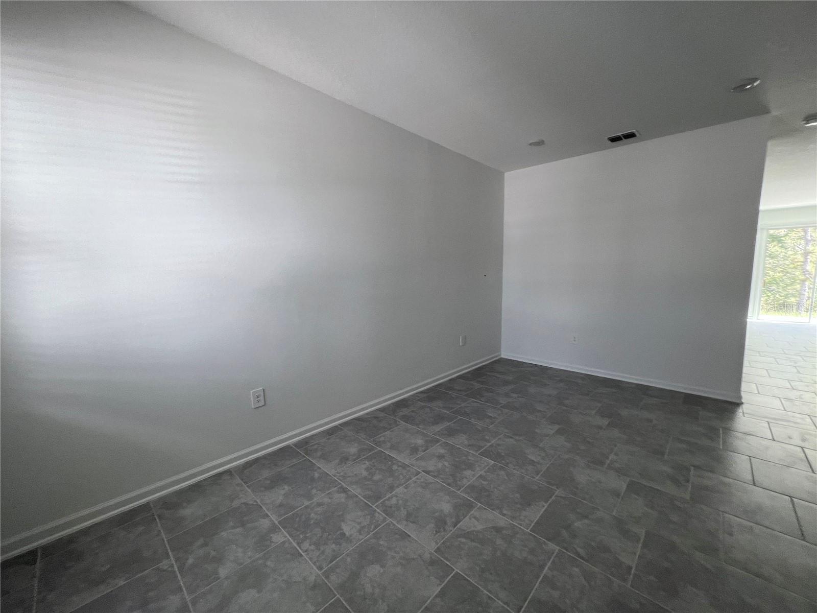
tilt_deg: -4.7
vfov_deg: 89.9
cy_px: 306
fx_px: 307
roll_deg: -1.5
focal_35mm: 13
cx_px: 408
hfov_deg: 106.2
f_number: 1.8
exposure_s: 1/40
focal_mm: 1.57
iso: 50
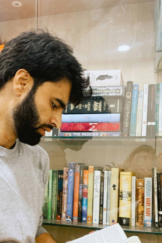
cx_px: 61
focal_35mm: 40
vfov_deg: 47.6
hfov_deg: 33.3
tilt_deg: -1.2
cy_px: 163
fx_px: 270
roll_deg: -0.8
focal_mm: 5.96
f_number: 1.6
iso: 250
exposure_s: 1/50
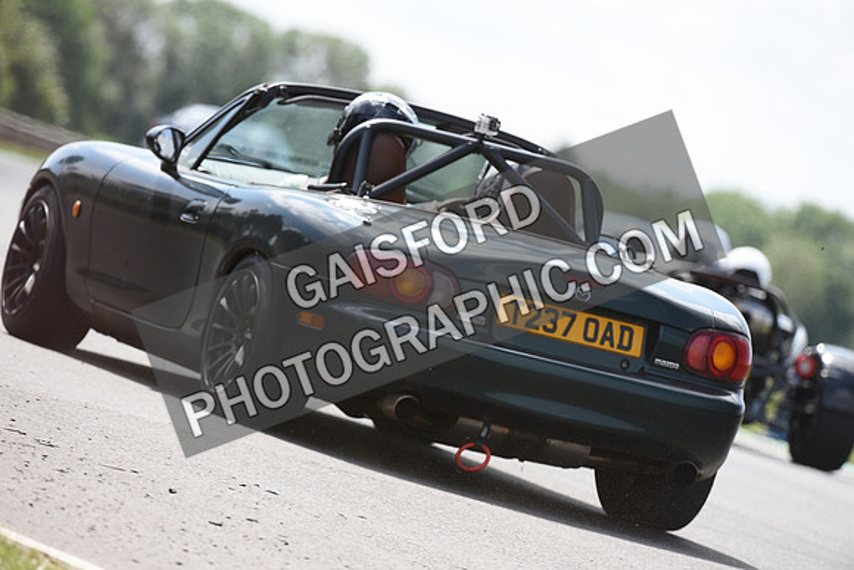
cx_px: 427
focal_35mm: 340
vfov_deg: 4.0
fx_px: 8067
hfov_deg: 6.1
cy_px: 285
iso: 1250
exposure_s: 1/1000
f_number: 5.6
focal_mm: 340
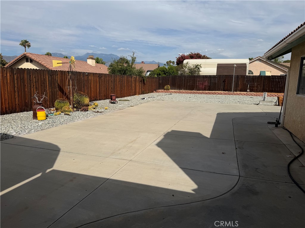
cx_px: 152
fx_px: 211
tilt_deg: -10.1
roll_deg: -1.1
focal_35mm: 24
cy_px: 114
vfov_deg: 56.8
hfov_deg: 71.6
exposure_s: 1/9091
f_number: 1.78
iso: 80
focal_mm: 6.76
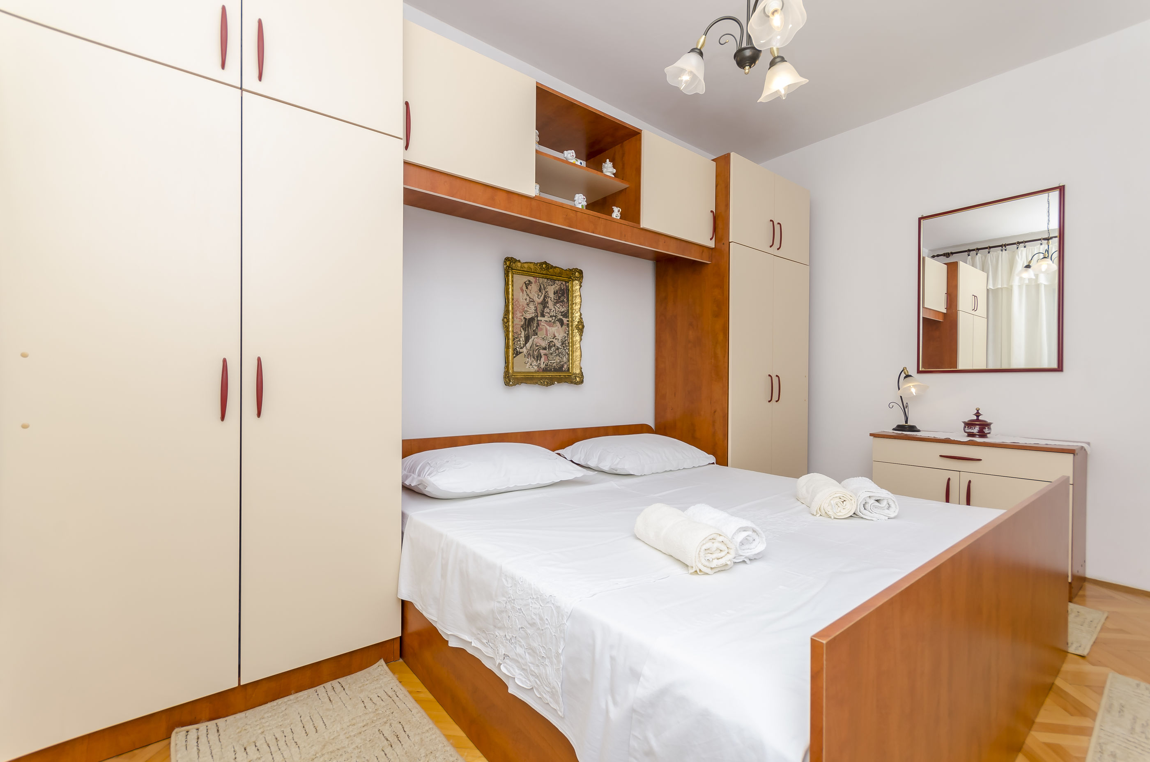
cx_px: 575
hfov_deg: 100.5
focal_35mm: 15
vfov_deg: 77.1
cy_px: 381
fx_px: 478
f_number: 8
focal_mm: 10
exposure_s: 1/125
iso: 250
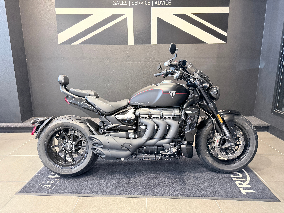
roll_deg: -0.2
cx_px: 142
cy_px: 106
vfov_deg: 56.8
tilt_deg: -12.7
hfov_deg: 71.6
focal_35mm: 24
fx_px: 197
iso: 800
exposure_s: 1/60
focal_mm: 6.76
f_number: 1.78
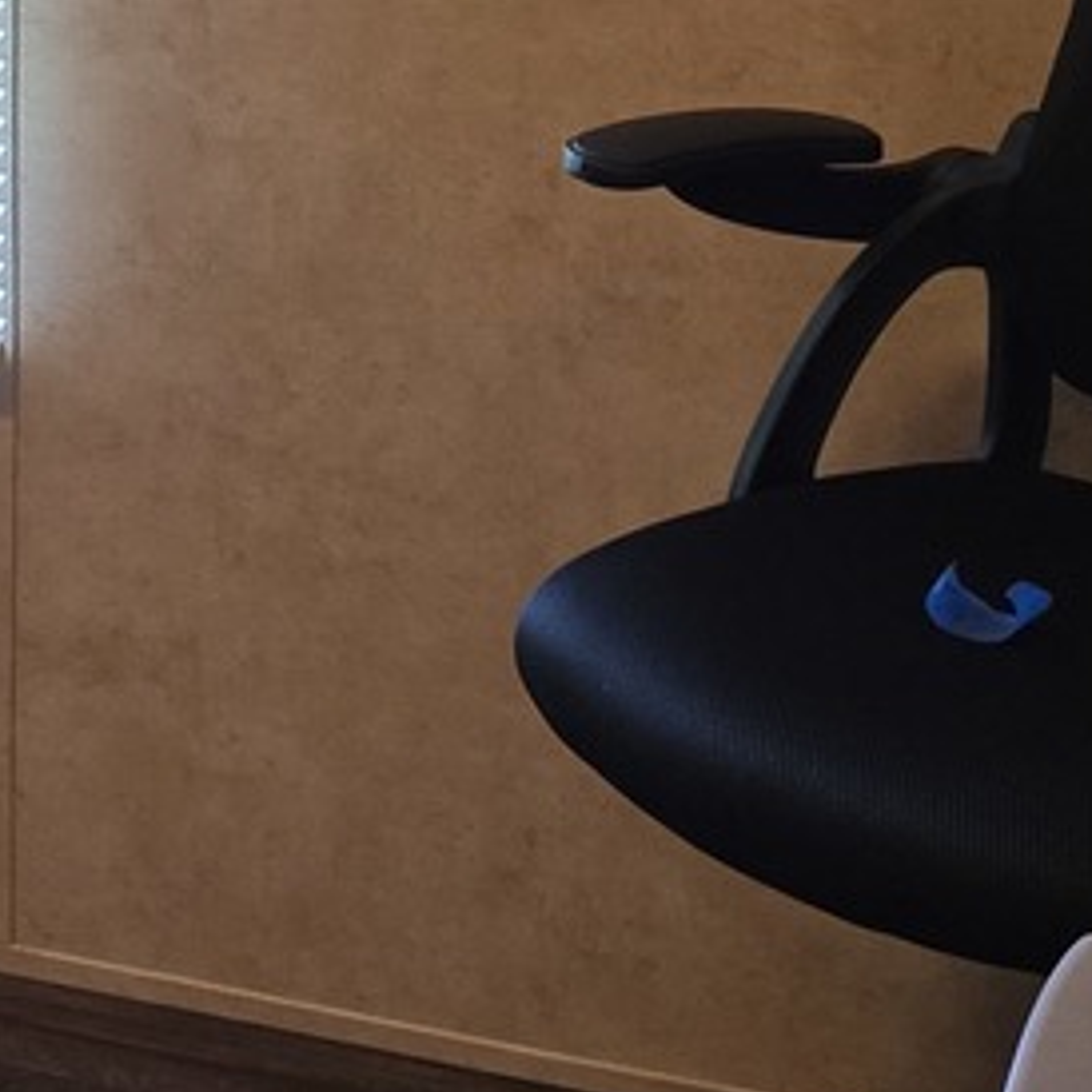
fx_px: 3819
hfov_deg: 14.7
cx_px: -737
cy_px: -84
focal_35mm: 107
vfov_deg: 15.9
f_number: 1.7
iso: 320
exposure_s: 1/120
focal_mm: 6.3
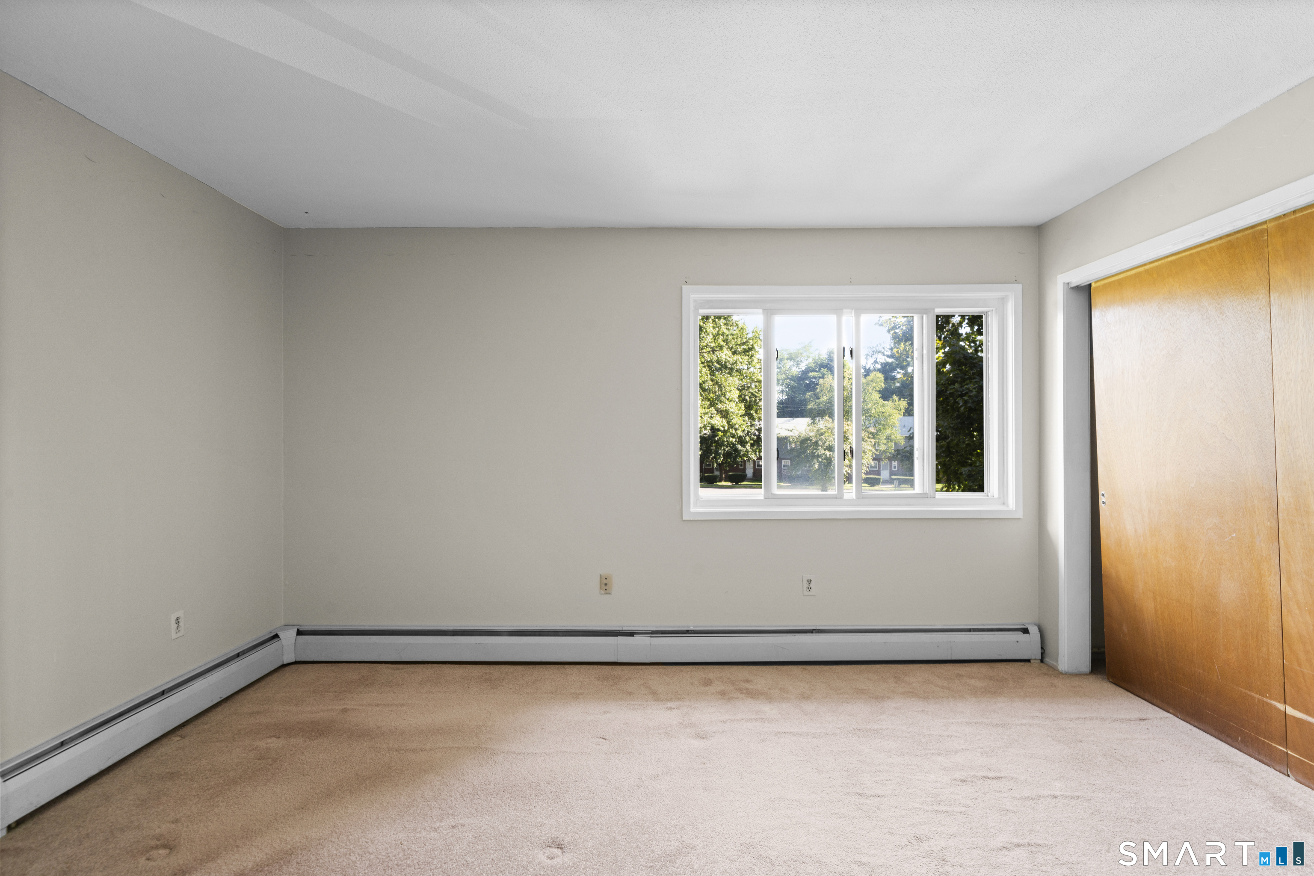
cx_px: 657
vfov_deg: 70.4
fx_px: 620
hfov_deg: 93.3
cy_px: 438
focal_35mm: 17
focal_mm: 17
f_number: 9
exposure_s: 1/1.25
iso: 320
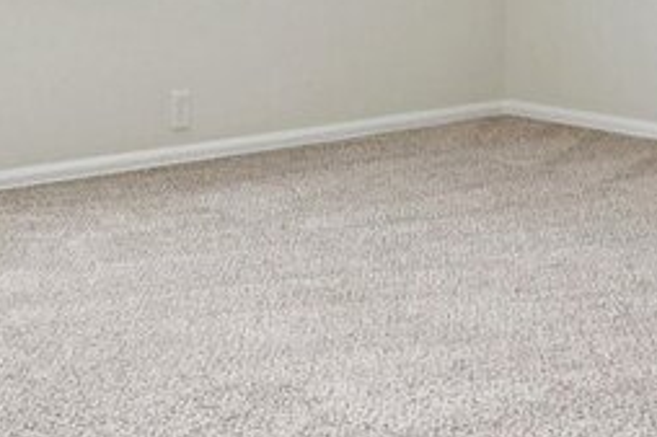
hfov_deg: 18.7
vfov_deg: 12.8
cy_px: -191
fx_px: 1860
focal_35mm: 102
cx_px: -189
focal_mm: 16
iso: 400
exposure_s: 1/20
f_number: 8
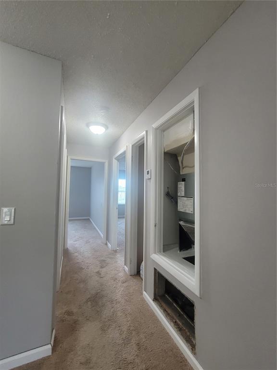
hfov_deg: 89.9
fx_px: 139
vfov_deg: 106.2
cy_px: 185
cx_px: 138
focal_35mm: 13
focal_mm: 2.2
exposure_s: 1/60
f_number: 2.2
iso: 320
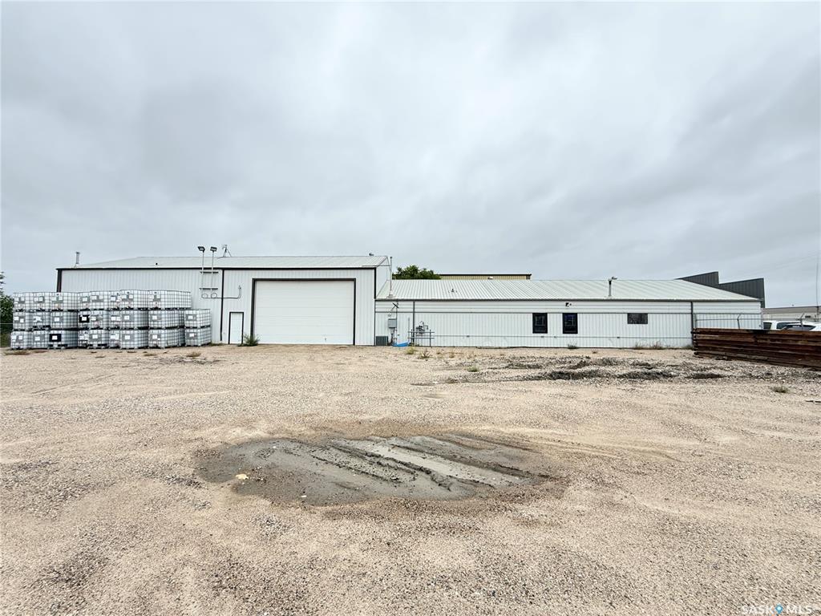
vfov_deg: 85.7
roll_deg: -0.2
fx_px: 332
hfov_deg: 102.1
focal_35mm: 14
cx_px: 410
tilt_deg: +3.9
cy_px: 308
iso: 50
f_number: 2.2
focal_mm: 2.22
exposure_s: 1/247
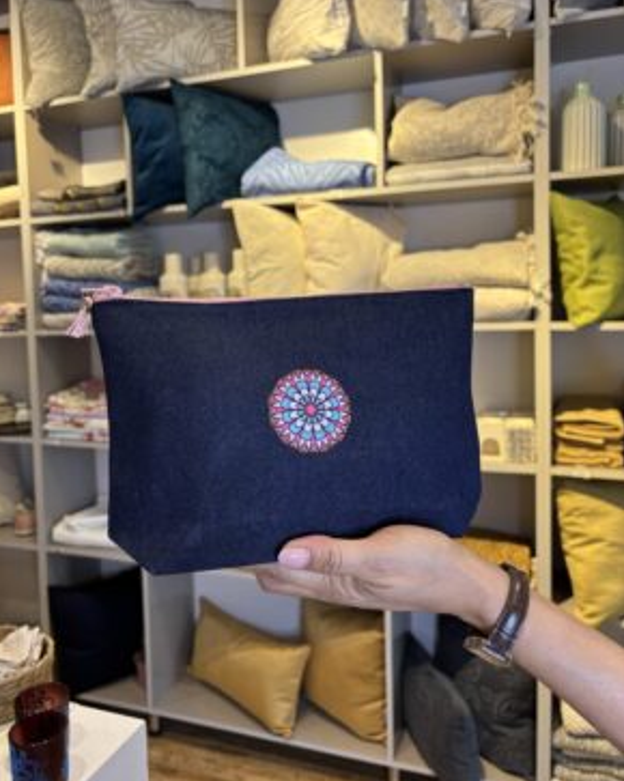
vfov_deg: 62.1
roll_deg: -0.1
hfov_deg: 51.5
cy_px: 355
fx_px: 647
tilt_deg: -3.5
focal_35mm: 28
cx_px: 303
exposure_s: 1/100
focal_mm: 5.96
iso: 80
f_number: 1.6
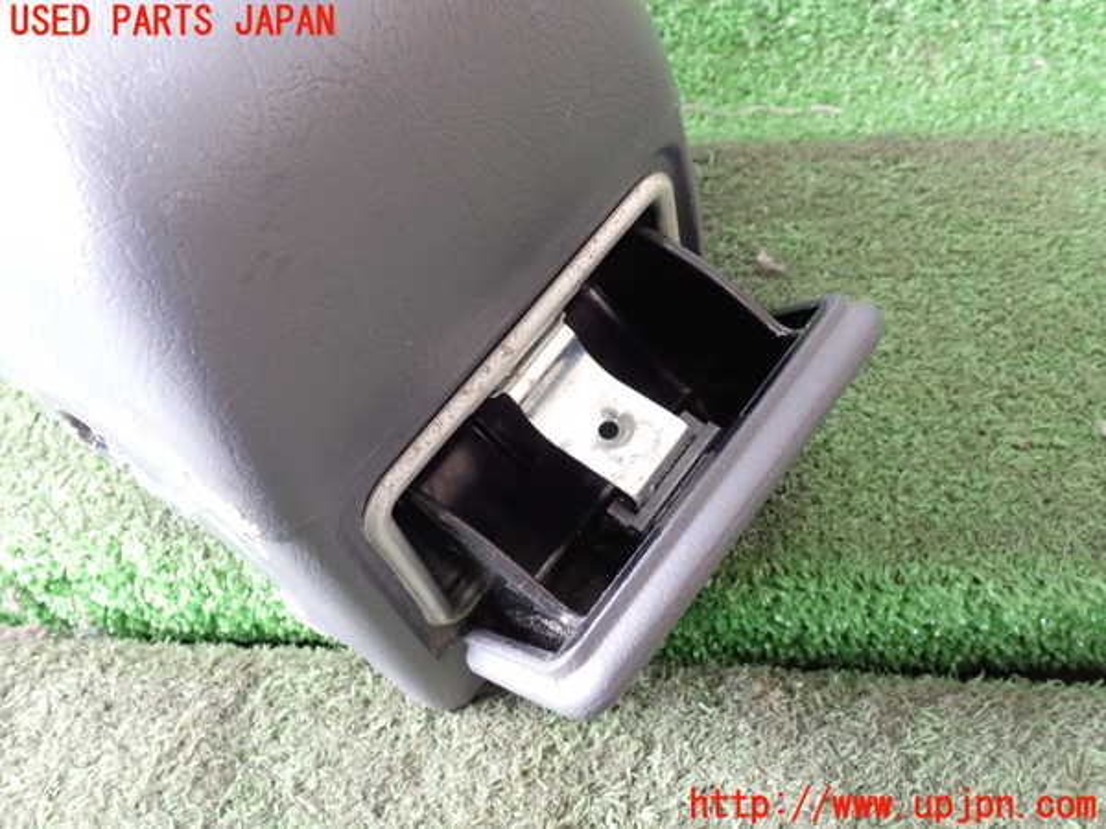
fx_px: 1150
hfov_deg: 51.4
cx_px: 553
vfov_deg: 39.7
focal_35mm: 36
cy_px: 414
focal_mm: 6.37
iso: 800
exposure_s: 1/30
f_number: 3.5
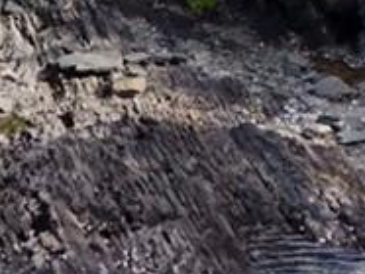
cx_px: -224
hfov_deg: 7.8
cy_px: -317
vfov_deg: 5.8
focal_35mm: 248
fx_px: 2618
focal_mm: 20
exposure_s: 1/3200
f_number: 1.8
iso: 100
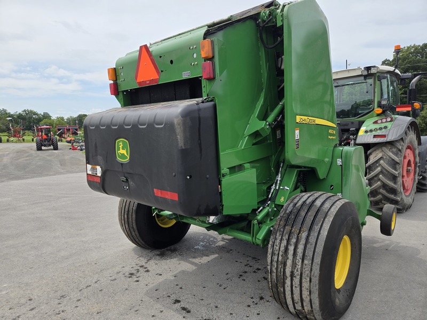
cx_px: 214
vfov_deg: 58.9
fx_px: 284
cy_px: 160
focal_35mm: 23
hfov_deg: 73.9
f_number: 1.8
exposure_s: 1/1391
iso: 25
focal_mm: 5.4
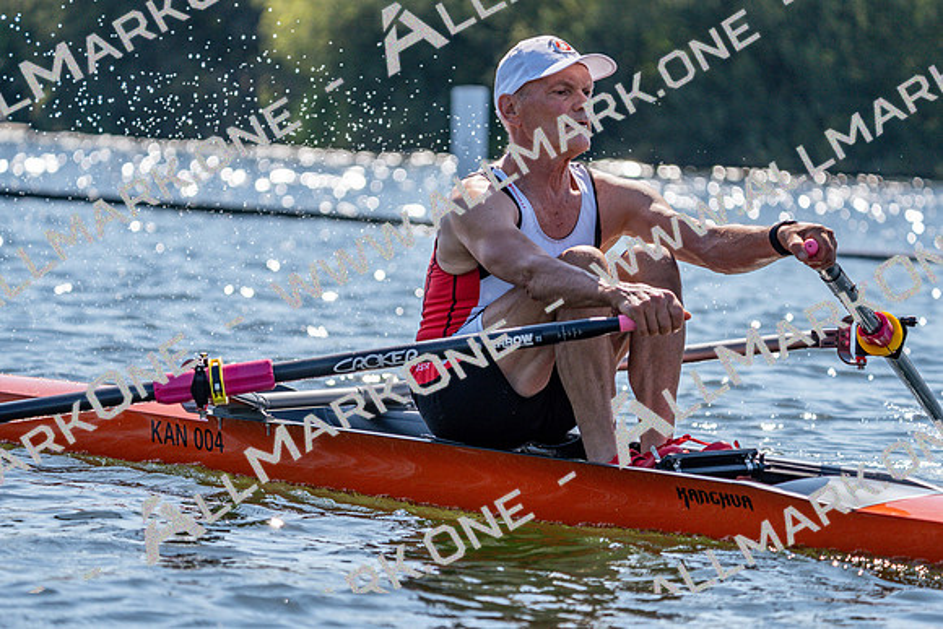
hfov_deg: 10.3
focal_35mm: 200
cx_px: 472
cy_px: 314
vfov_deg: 6.9
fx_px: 5240
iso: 250
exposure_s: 1/1600
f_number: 5.6
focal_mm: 200
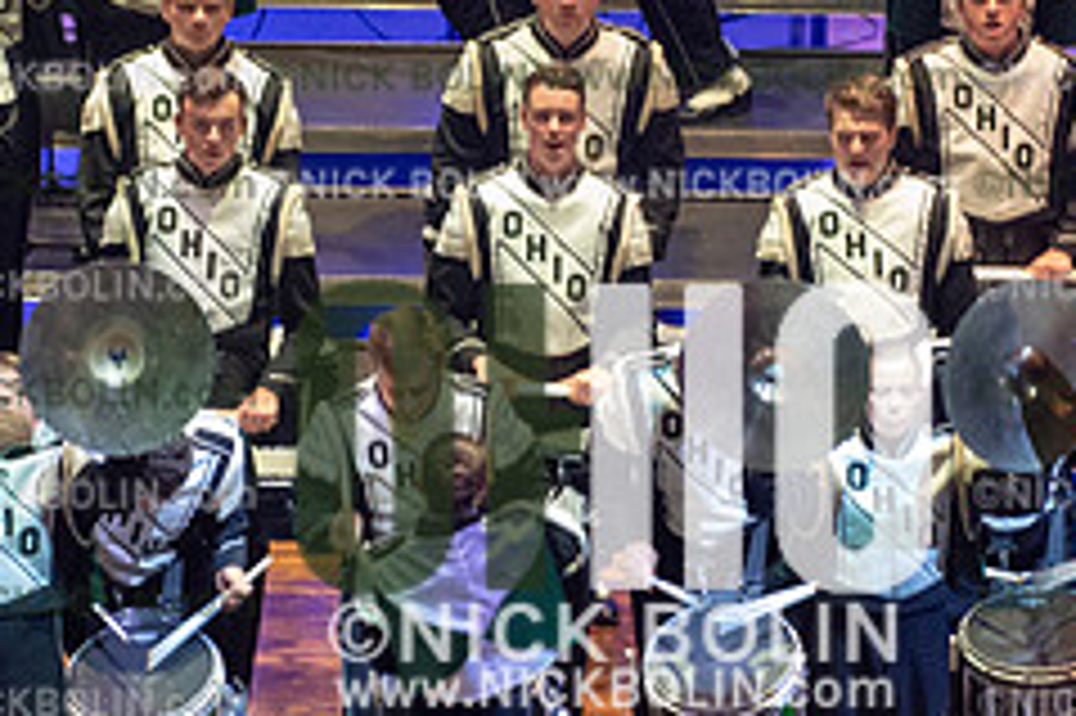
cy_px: 495
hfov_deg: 6.1
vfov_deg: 4.0
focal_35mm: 340
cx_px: 612
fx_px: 10155
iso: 8000
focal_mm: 140
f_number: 5.6
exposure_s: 1/60
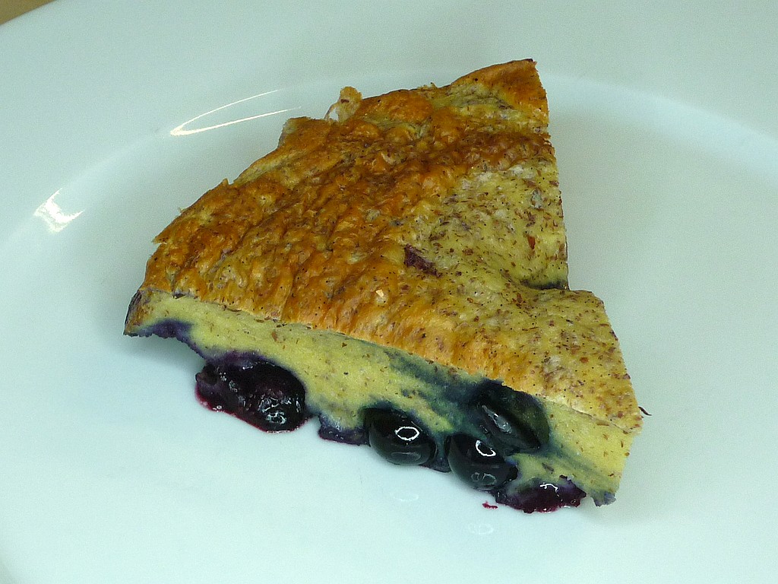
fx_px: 2382
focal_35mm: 106
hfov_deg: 18.5
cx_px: 389
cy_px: 292
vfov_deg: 14.0
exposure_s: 1/50
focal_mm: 9.9
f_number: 3.6
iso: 160
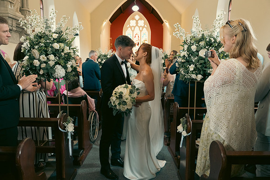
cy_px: 90
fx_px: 203
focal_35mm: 27
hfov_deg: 67.4
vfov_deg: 48.0
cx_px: 135
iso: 4000
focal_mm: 27
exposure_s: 1/200
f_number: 3.5
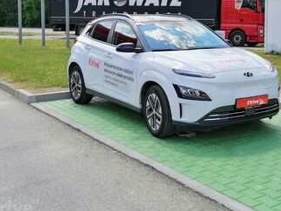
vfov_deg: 26.2
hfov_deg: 34.3
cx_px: 206
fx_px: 447
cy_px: 50
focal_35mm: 55
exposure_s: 1/1164
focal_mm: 5.3
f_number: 1.8
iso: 50
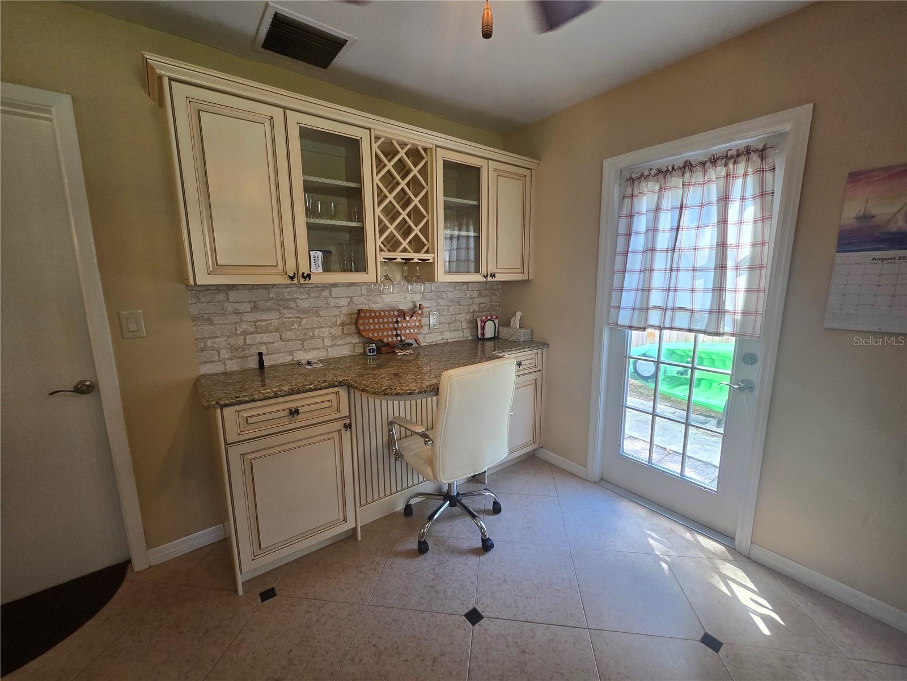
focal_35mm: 13
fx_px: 341
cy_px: 340
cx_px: 454
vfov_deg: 89.9
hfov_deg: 106.2
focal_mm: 2.2
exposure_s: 1/60
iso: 125
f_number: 2.2
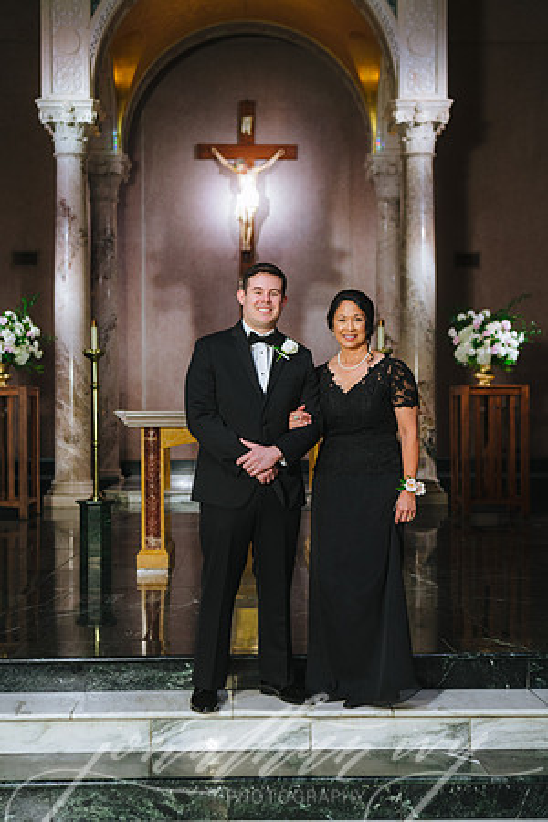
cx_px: 274
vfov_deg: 39.6
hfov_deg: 27.0
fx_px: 1142
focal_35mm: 50
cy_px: 411
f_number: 4
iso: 1250
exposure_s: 1/200
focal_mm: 50
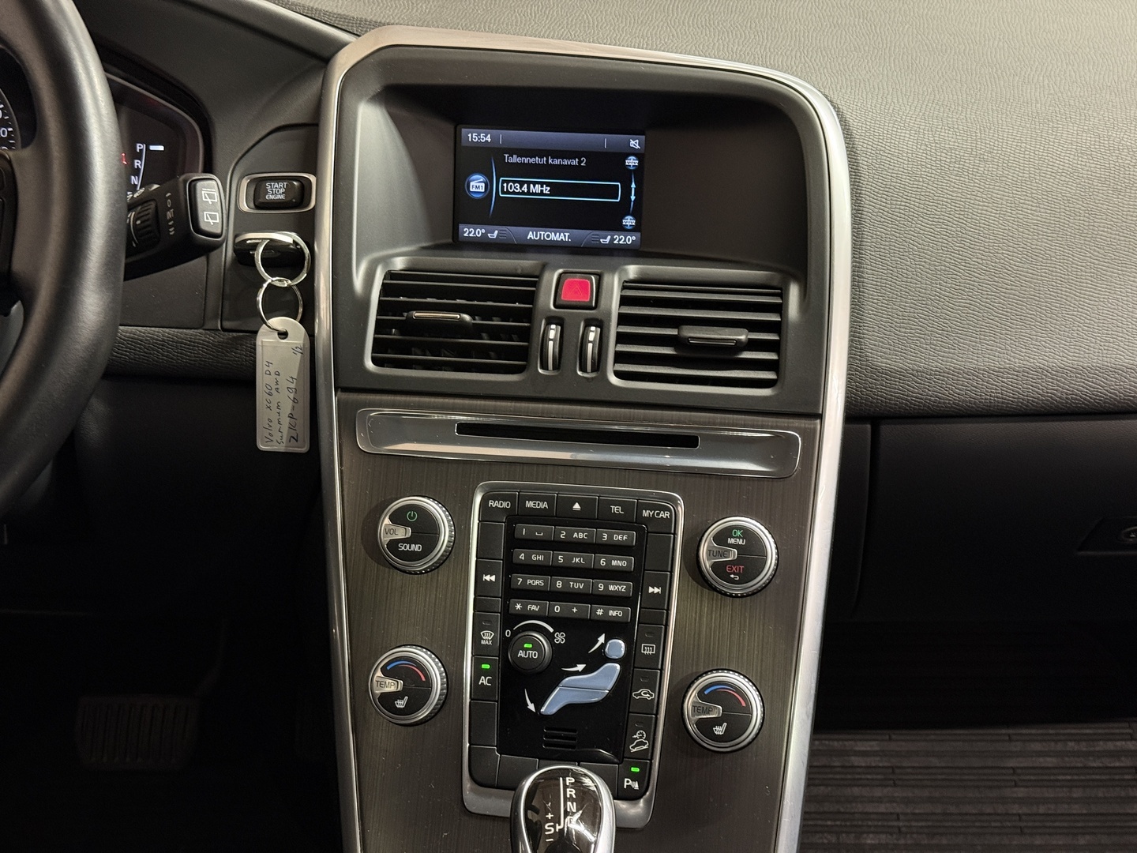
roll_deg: -1.0
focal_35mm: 48
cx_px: 568
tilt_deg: -20.8
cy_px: 426
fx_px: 1577
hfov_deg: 39.7
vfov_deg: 30.3
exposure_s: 1/40
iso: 320
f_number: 1.78
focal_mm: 6.76
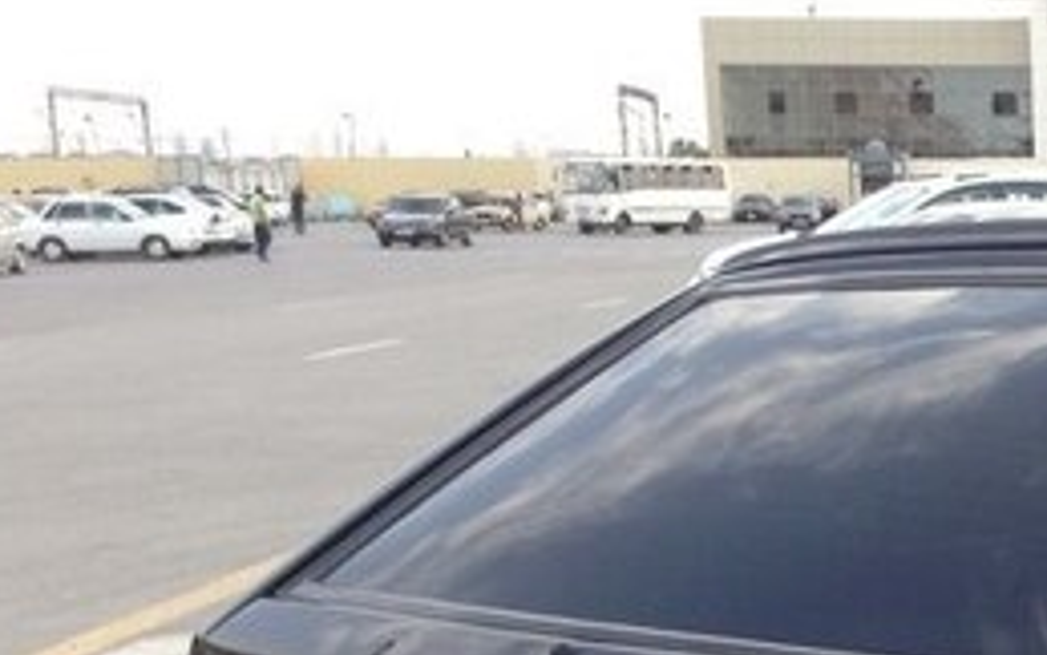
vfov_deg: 14.0
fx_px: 2540
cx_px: 1281
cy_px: 887
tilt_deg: -14.6
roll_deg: +0.2
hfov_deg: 21.5
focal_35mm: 89
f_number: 2.4
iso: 50
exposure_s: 1/170
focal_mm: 4.12
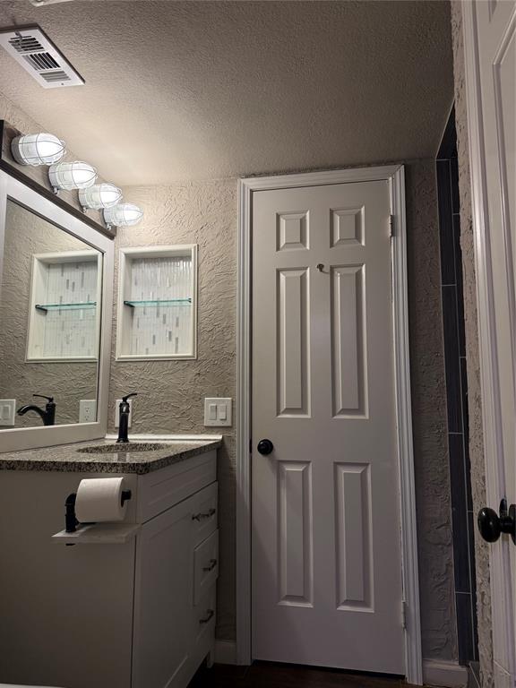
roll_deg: -0.3
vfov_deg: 71.6
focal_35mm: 24
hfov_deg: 56.8
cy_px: 344
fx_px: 477
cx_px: 258
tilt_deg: +7.6
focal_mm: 6.76
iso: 160
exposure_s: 1/120
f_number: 1.78
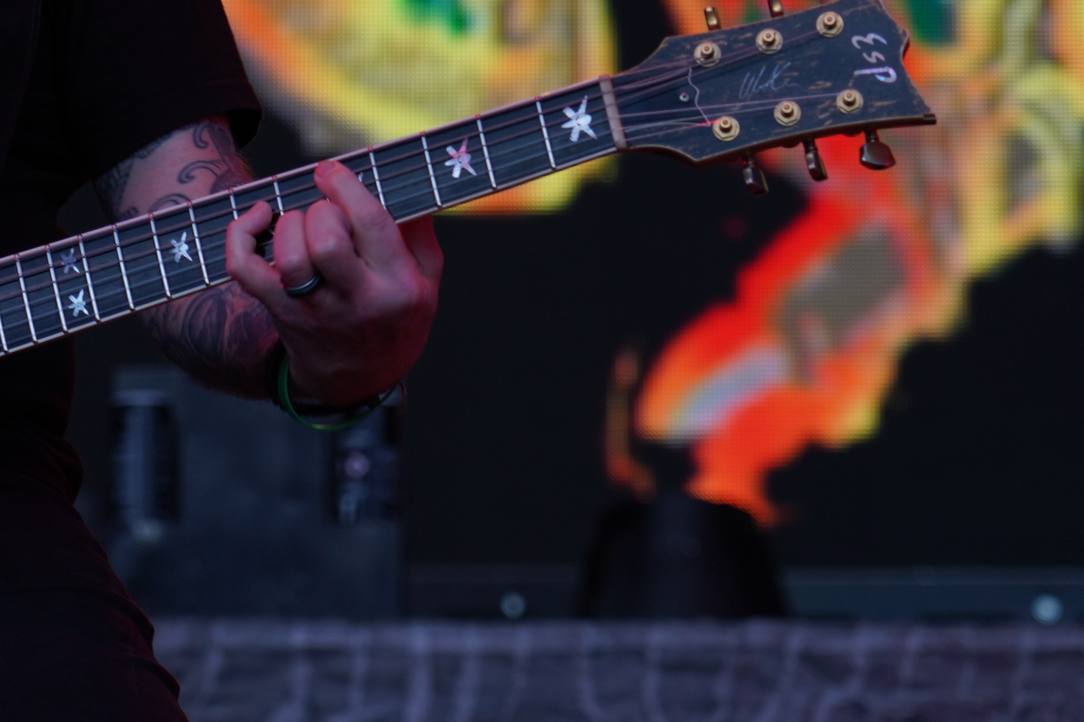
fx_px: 8882
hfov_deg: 7.0
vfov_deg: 4.7
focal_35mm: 295
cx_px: 1
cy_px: 217
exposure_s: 1/200
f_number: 4.5
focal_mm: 105
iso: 100
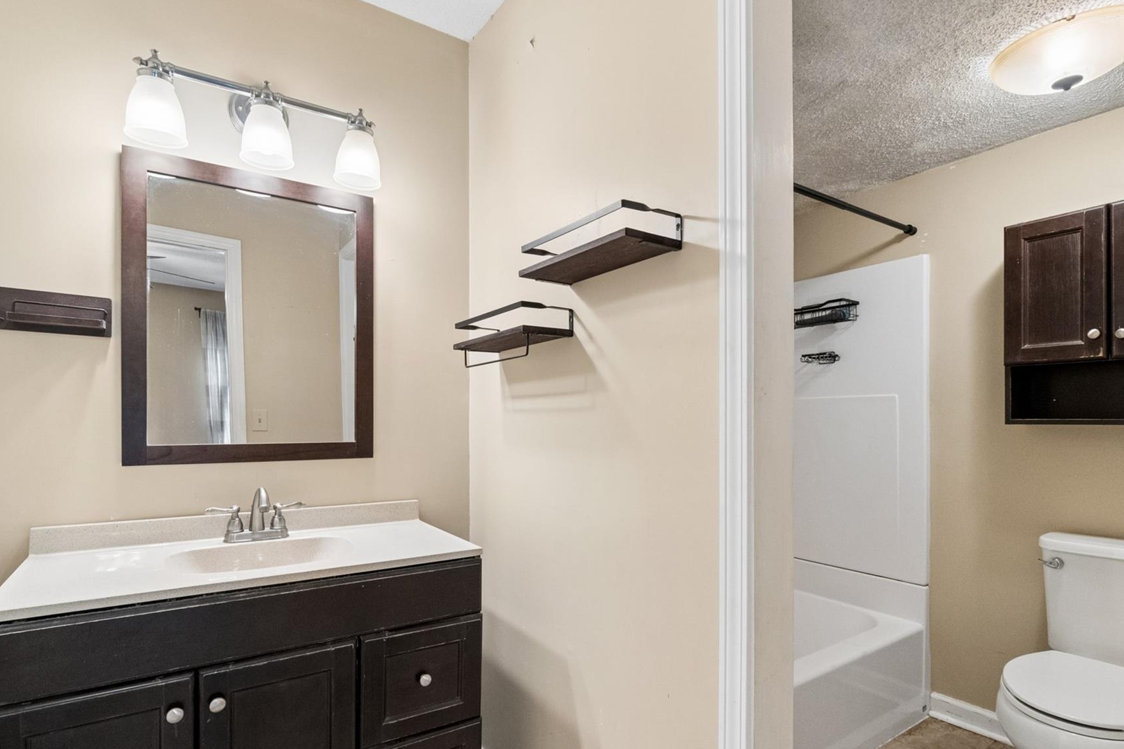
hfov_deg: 90.0
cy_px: 436
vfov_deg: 66.9
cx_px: 572
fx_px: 562
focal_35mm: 18
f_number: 7.1
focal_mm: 10
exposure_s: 1/30
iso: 640
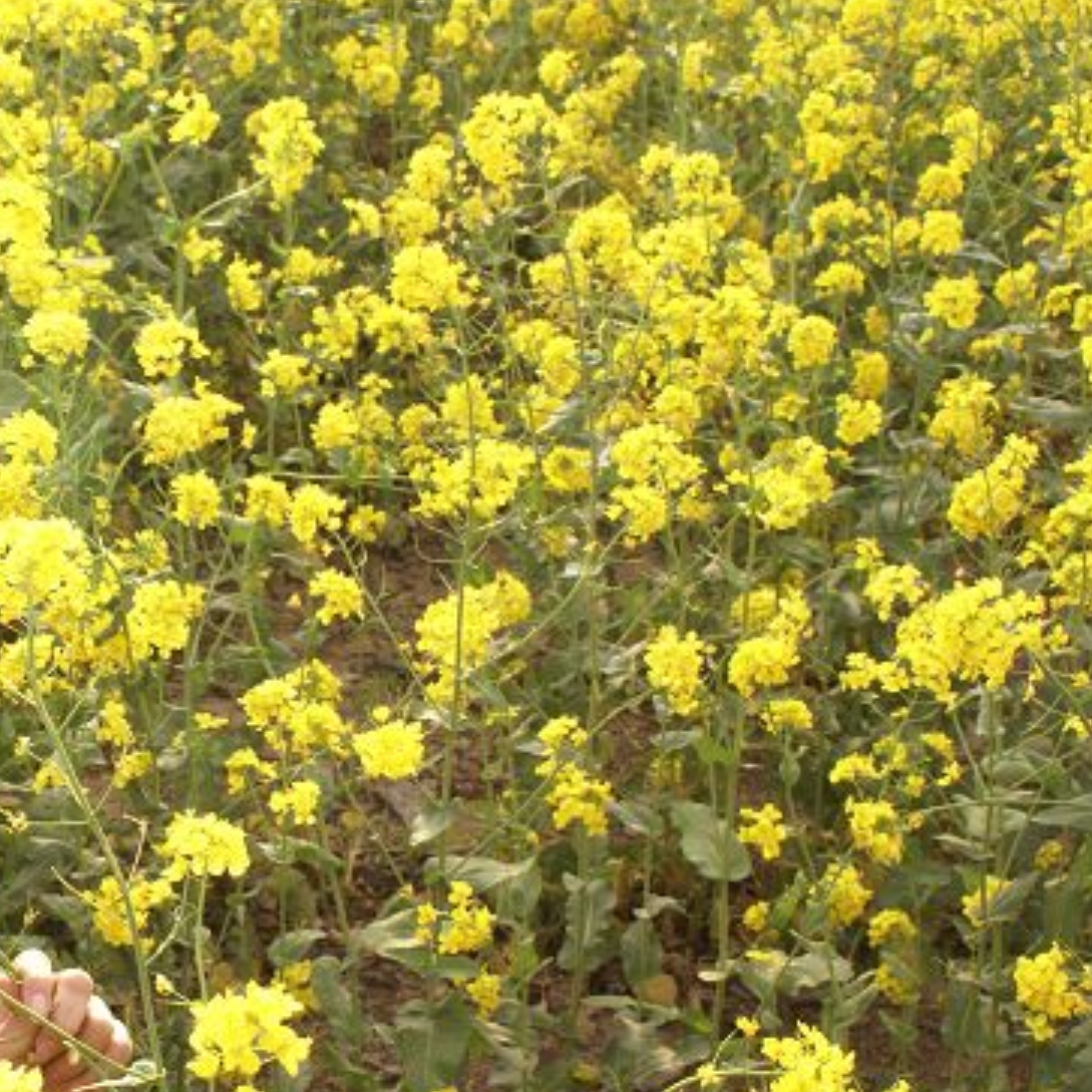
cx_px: 102
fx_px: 2284
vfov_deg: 26.8
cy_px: 672
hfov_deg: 26.0
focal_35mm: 64
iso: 800
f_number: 10
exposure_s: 1/125
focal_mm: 26
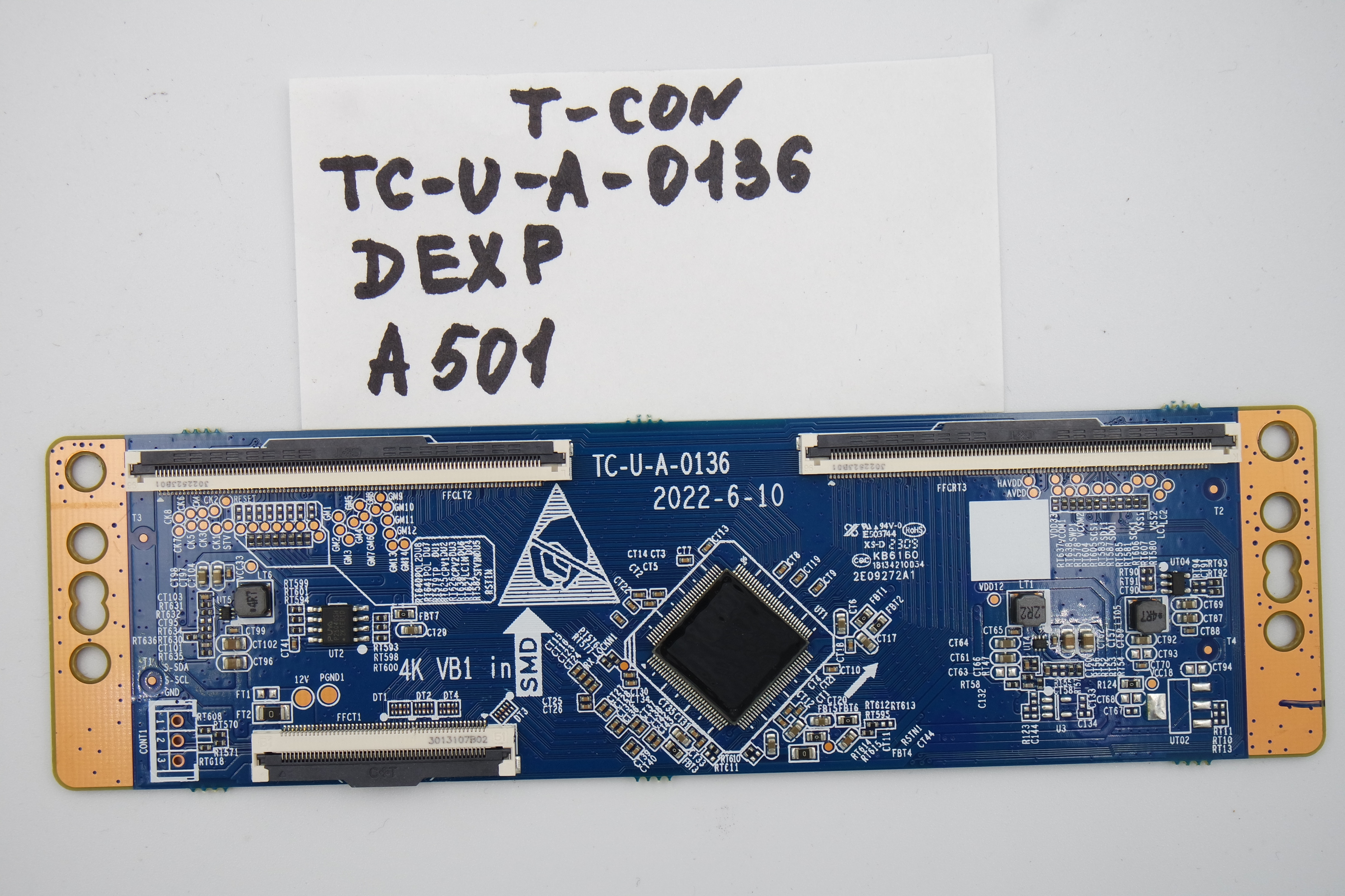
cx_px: 672
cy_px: 448
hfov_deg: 41.1
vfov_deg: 28.1
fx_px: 1793
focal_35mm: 48
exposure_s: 1/125
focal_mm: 18
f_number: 5
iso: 160
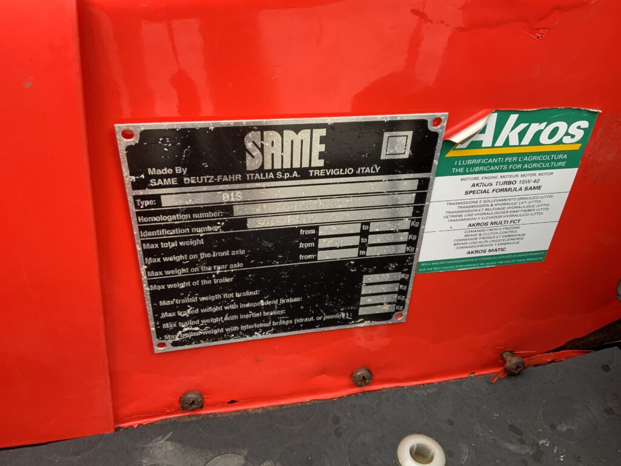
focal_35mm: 29
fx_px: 520
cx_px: 310
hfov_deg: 61.7
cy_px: 233
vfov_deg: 48.2
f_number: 1.8
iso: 32
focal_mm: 3
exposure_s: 1/122
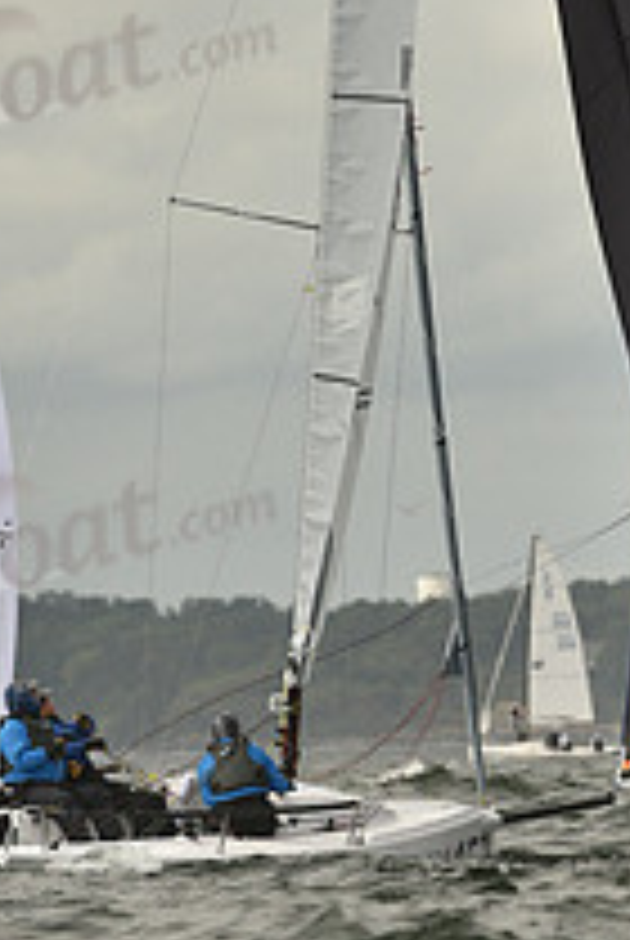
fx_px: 21008
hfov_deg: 1.7
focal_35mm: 803
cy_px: 274
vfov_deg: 2.6
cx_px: 511
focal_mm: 290
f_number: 8
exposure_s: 1/1250
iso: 320
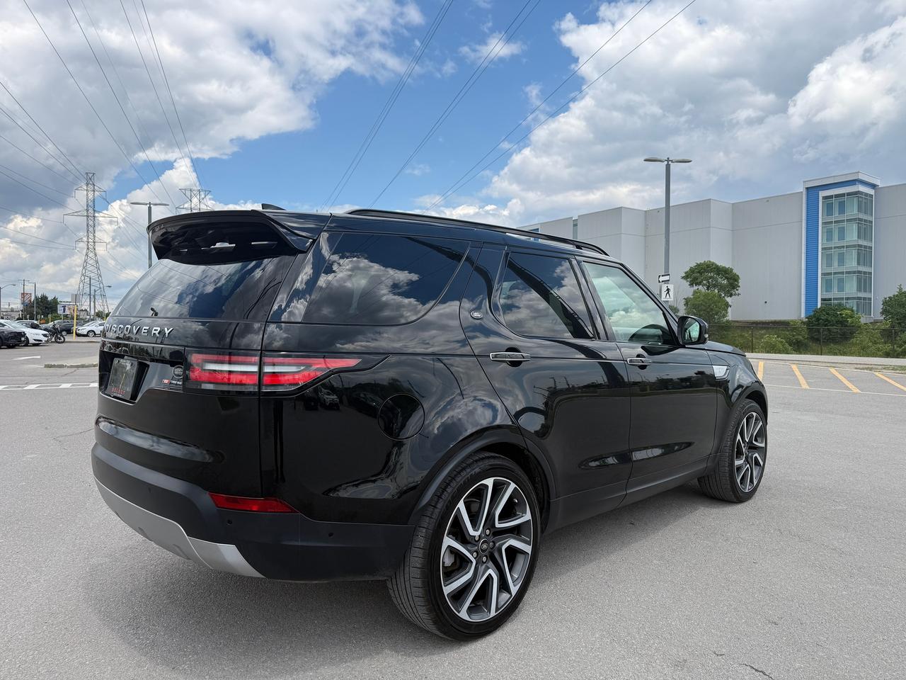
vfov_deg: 56.8
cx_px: 453
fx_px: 628
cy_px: 340
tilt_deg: -0.3
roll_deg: -1.3
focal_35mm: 24
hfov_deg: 71.6
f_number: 1.78
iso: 80
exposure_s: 1/4405
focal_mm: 6.76
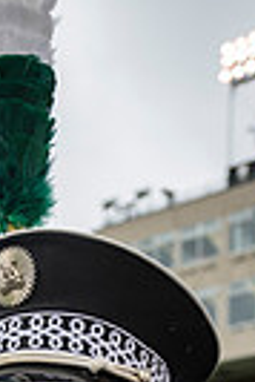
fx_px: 858
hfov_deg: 16.2
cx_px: -52
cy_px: 615
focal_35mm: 81
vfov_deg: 20.4
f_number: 2.8
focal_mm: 24
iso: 160
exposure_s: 1/500
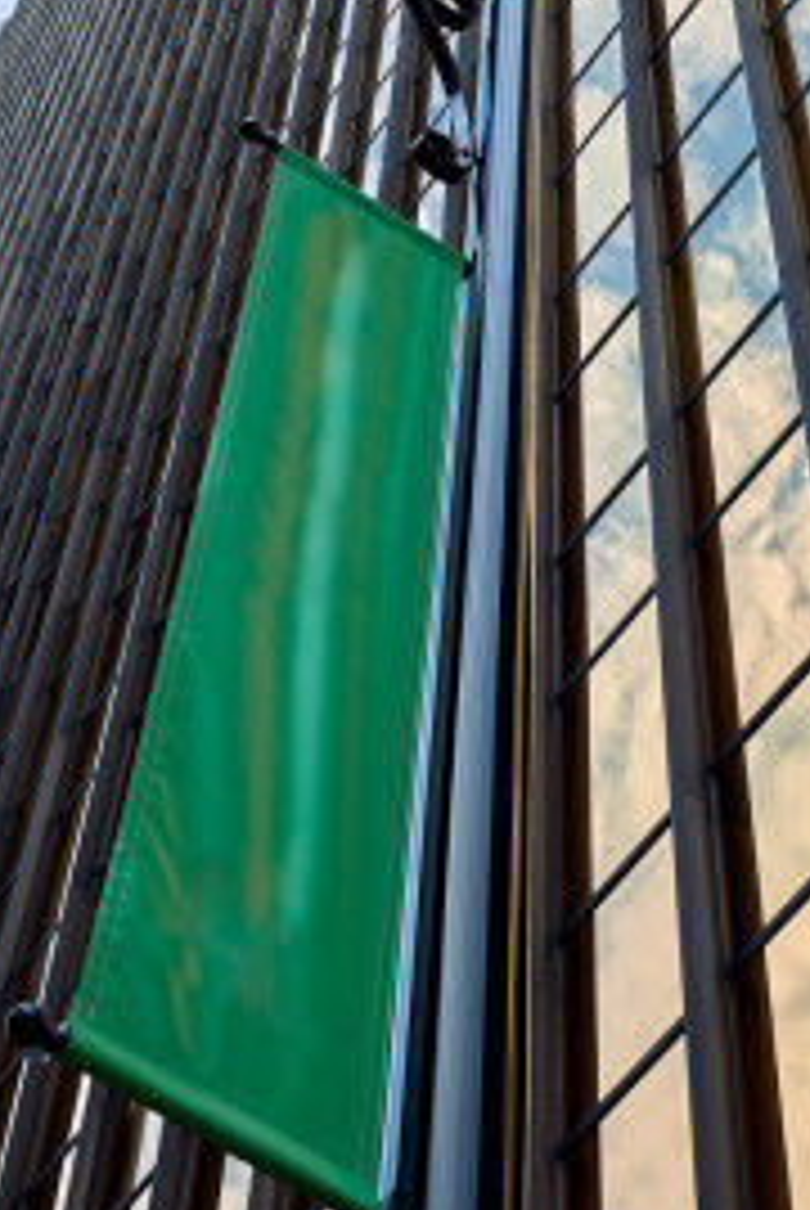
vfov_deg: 24.9
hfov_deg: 17.5
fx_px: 2626
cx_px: 493
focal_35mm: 78
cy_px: 27
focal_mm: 35
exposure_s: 1/100
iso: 64
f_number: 8
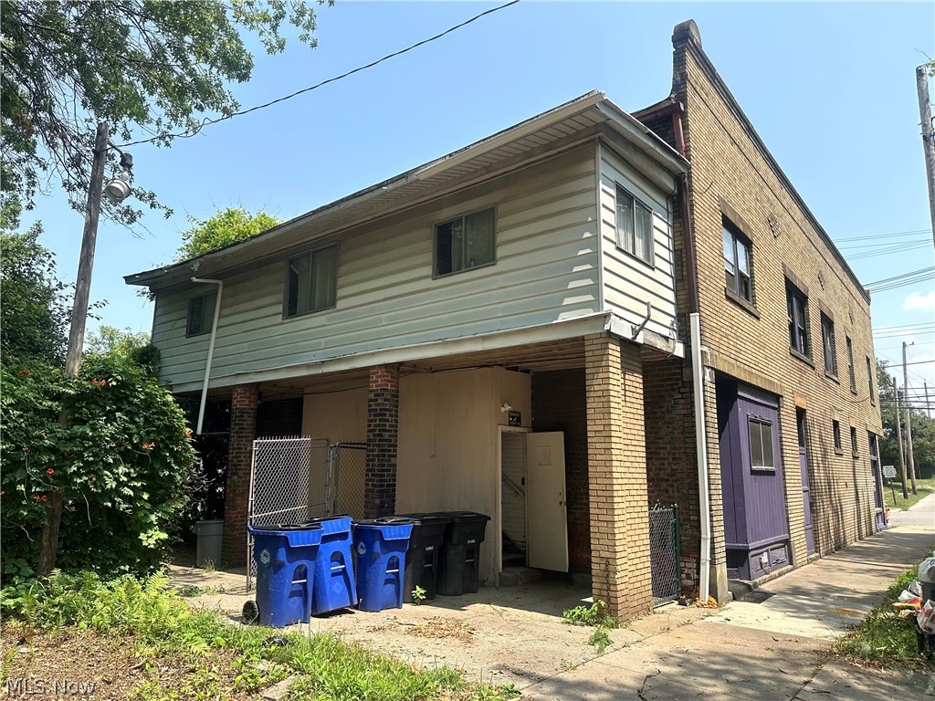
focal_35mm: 24
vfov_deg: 56.8
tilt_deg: +11.0
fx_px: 648
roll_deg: -1.3
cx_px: 468
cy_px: 350
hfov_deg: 71.6
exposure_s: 1/2469
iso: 80
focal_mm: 6.86
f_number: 1.78
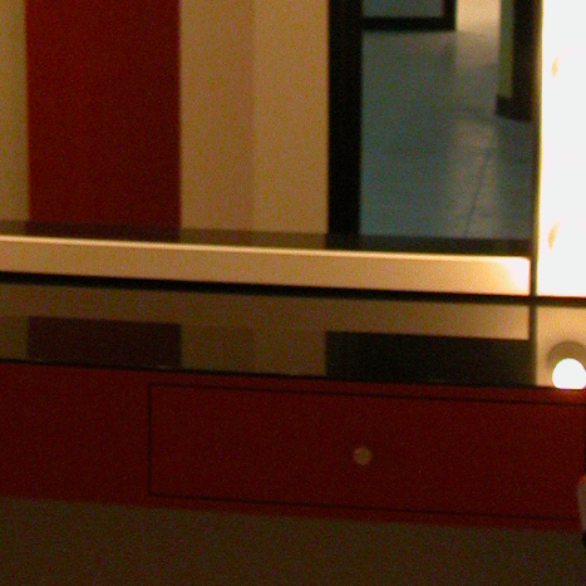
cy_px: -112
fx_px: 1973
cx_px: 54
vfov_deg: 16.2
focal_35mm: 103
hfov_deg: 16.7
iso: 400
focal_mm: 8.9
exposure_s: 1/30
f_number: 5
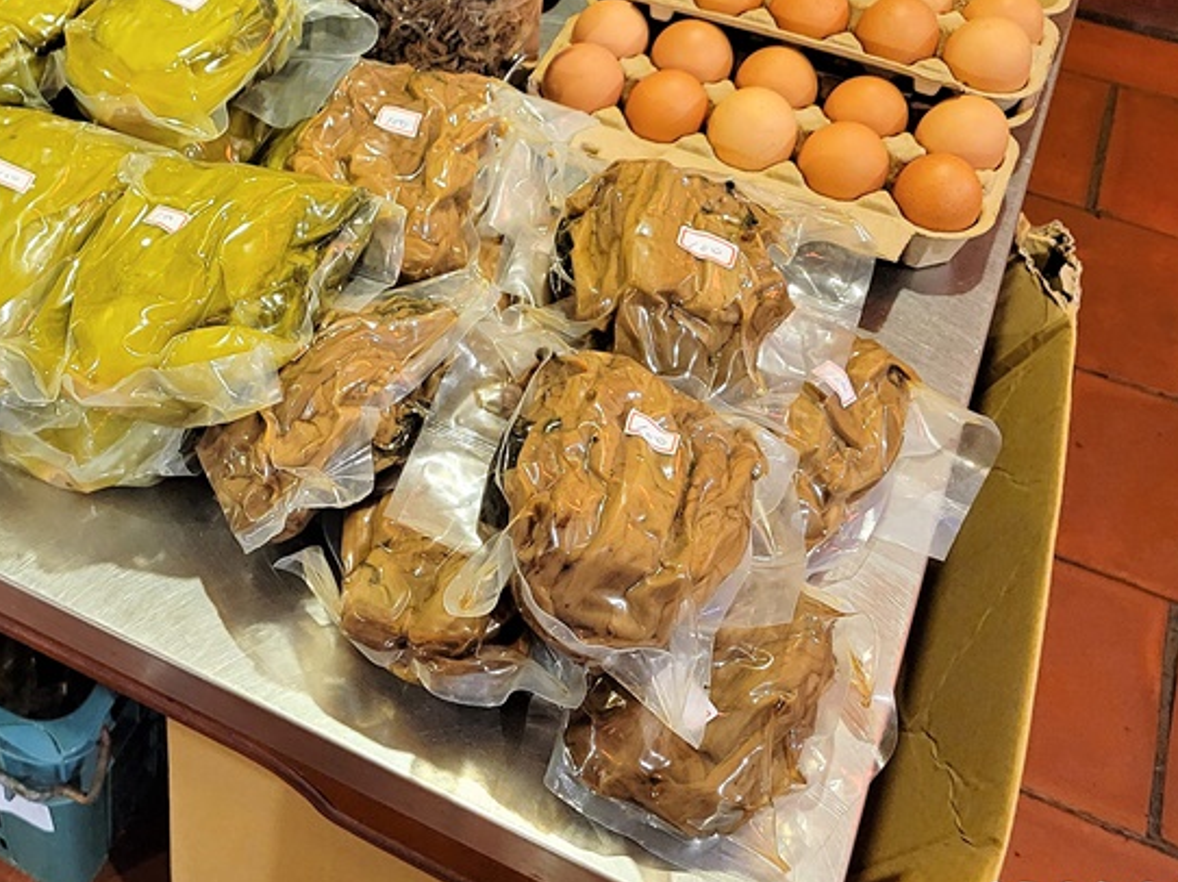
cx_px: 139
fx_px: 1633
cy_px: 185
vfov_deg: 29.6
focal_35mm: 48
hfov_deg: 37.3
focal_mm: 5.4
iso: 640
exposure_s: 1/30
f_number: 1.8
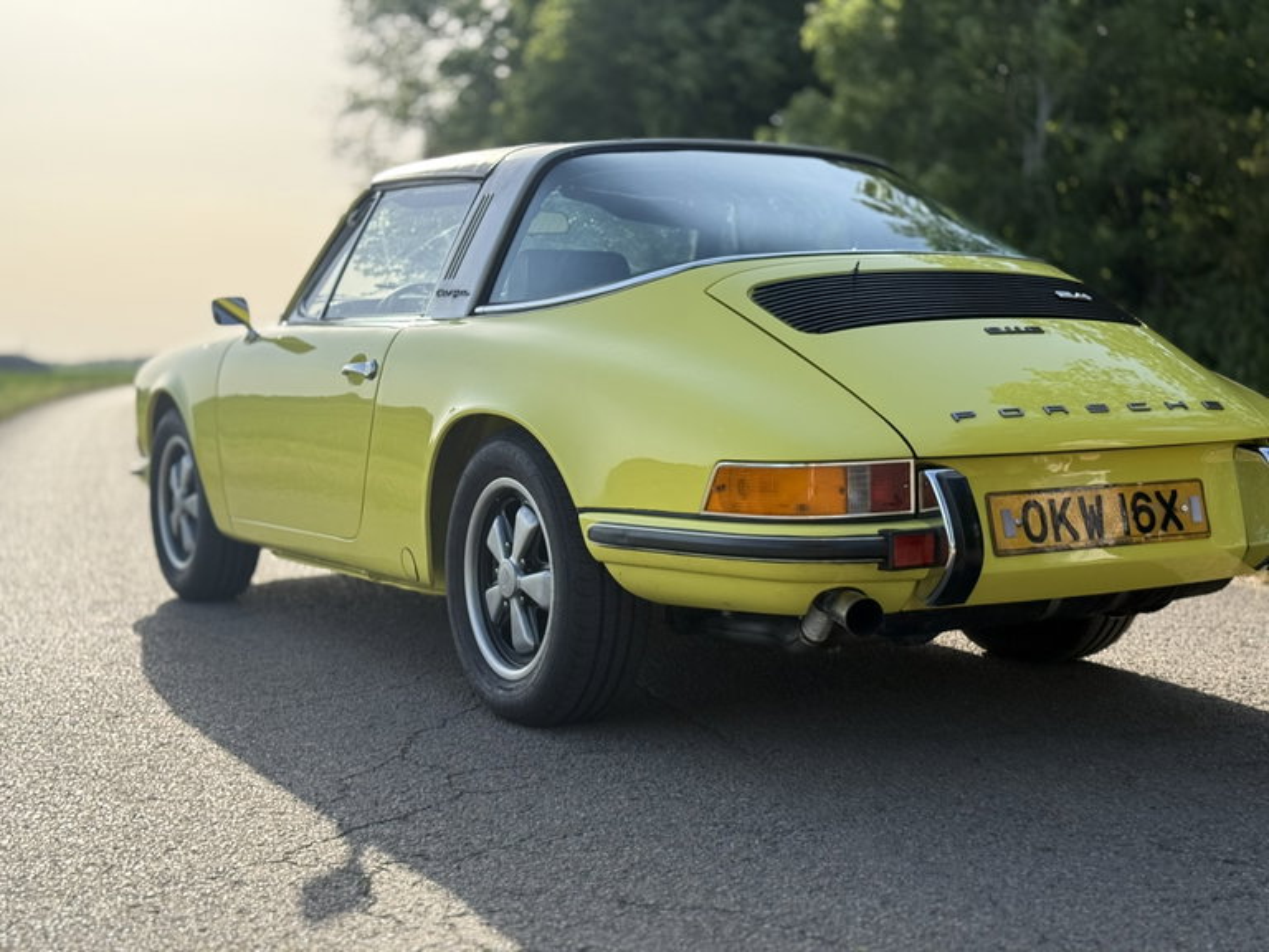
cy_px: 476
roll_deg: -0.4
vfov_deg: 30.3
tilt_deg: -2.5
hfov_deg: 39.7
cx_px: 634
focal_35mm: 48
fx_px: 1760
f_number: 1.78
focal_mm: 6.76
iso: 80
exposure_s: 1/2976
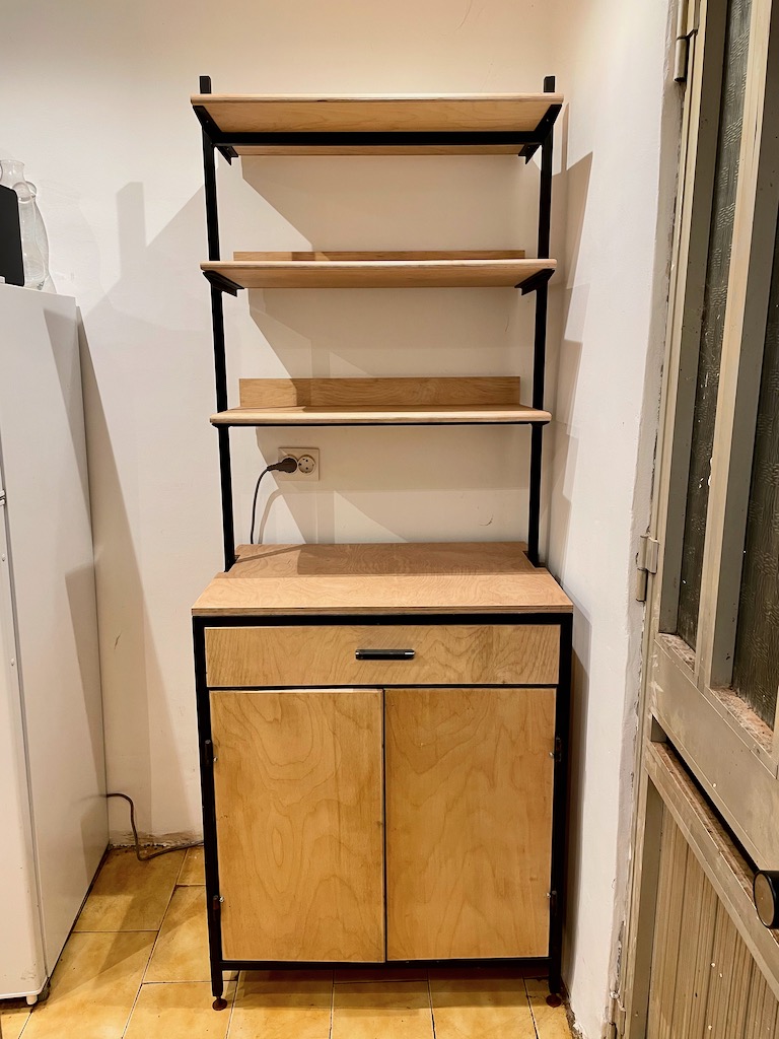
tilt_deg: -11.9
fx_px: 780
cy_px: 520
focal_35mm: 26
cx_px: 390
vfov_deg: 67.3
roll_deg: +0.0
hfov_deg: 53.1
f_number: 1.6
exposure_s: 1/50
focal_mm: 4.2
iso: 80
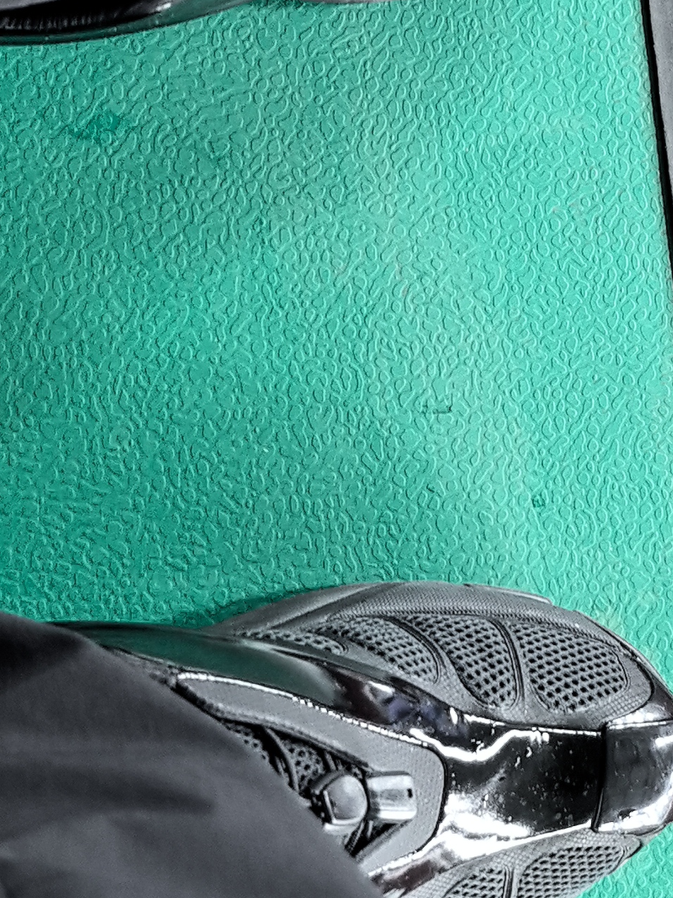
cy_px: 177
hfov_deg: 16.8
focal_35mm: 87
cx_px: 587
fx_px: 2256
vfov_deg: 22.2
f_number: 1.6
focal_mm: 8.5
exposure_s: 1/25
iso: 800
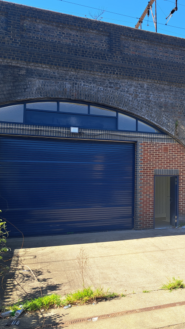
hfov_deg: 31.1
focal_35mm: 35
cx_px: 188
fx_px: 305
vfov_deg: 56.6
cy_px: 165
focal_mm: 5.23
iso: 50
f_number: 1.8
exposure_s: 1/462
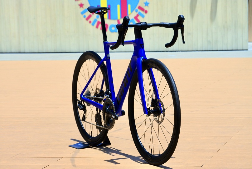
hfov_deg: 13.9
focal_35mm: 148
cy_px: 84
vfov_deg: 9.3
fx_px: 1037
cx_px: 126
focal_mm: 55.1
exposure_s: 1/1600
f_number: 5
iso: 160
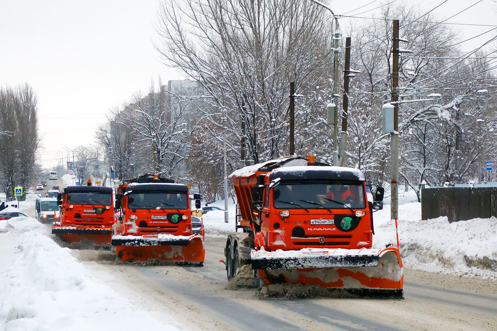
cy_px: 166
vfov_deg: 14.7
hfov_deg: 21.9
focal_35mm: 93
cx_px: 248
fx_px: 1284
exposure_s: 1/500
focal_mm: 34.59
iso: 800
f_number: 4.9
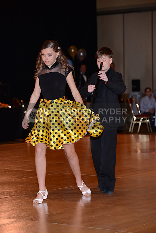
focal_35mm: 120
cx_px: 78
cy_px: 116
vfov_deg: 17.1
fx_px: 779
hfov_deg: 11.4
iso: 1600
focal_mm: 120
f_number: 5
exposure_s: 1/200
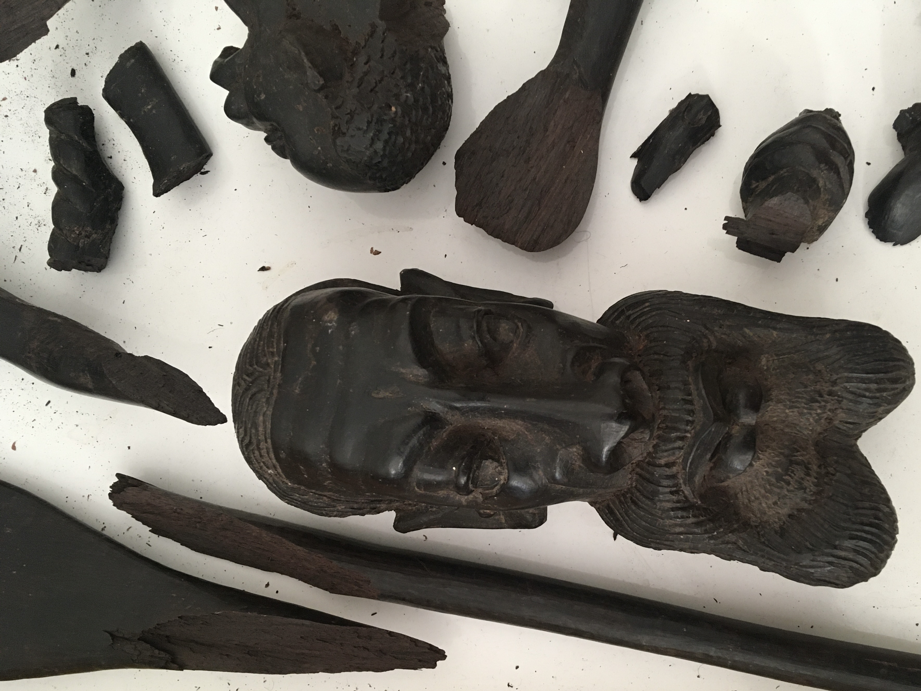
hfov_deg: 61.7
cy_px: 346
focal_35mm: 29
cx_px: 460
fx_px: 772
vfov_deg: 48.2
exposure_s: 1/33
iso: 160
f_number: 2.2
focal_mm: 4.15
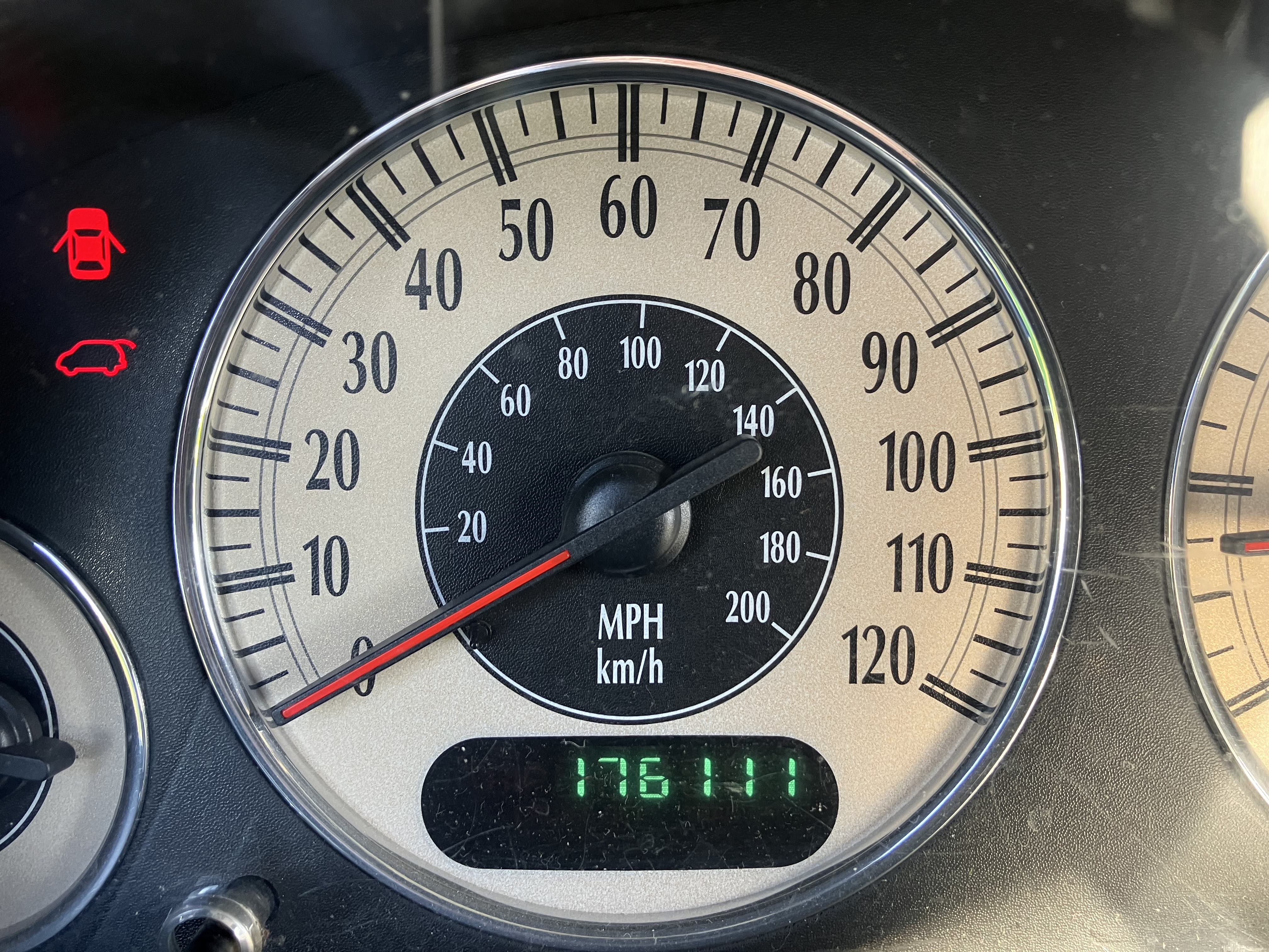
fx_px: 1026
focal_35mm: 28
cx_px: 634
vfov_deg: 49.7
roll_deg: -0.8
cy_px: 476
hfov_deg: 63.4
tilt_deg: -24.8
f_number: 1.8
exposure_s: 1/73
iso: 80
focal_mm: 3.99
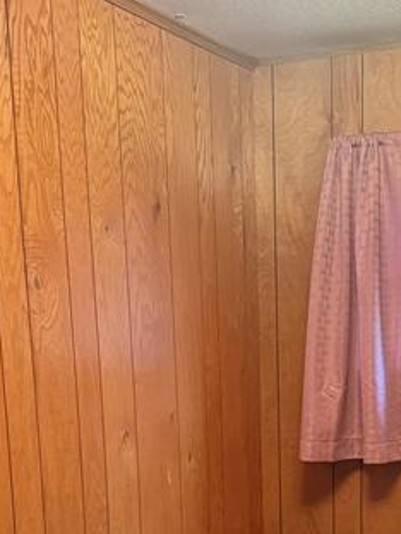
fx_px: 911
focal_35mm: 59
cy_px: 479
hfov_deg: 24.6
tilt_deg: -12.2
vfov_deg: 31.2
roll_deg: +1.2
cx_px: 296
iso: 400
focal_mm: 6.76
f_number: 1.78
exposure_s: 1/60
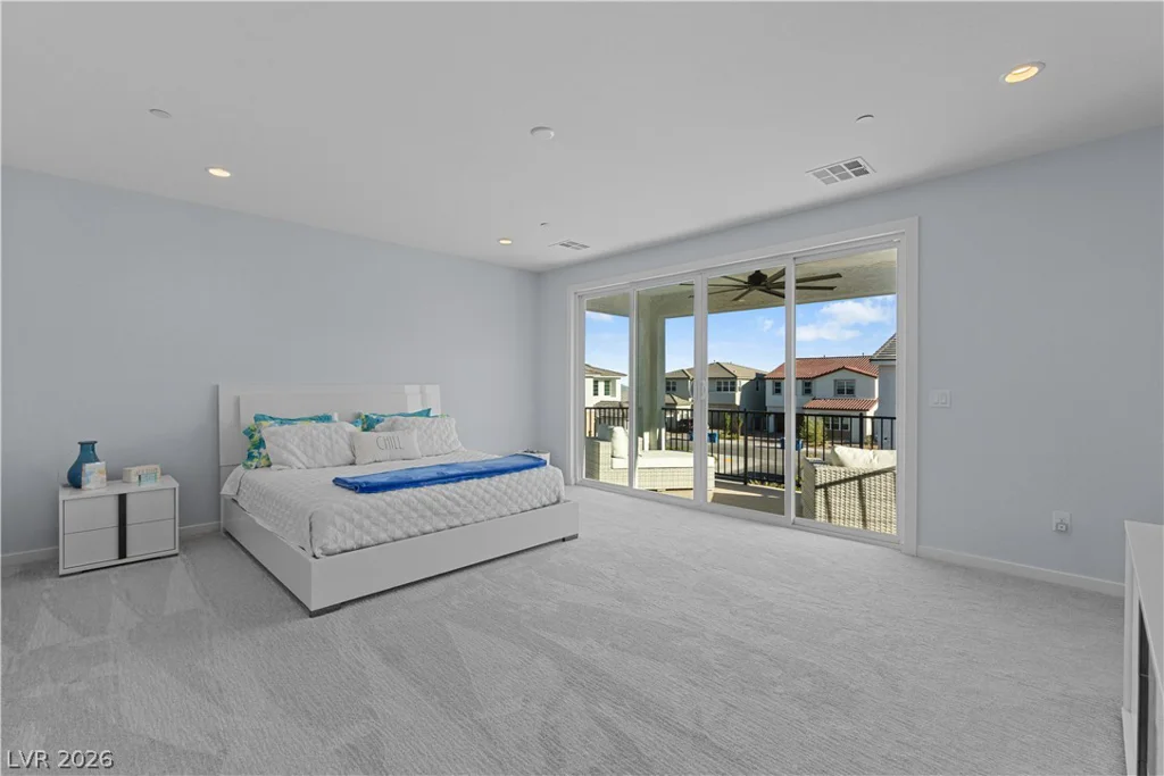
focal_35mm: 15
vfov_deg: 77.3
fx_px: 485
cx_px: 582
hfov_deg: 100.4
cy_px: 388
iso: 400
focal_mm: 10
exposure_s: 1/40
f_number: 8
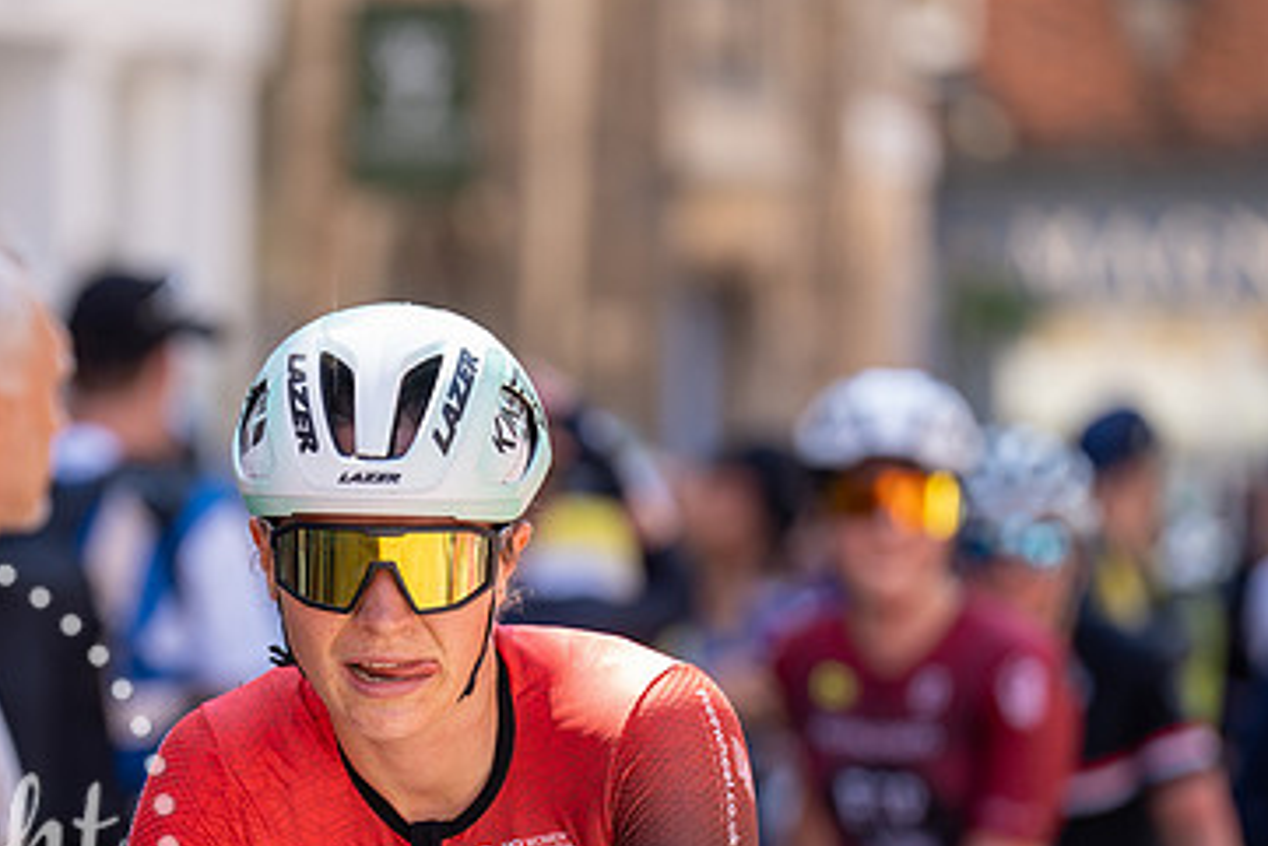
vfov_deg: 5.6
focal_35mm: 244
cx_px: 393
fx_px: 8597
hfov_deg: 8.4
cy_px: 672
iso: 100
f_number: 2.8
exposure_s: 1/250
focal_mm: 152
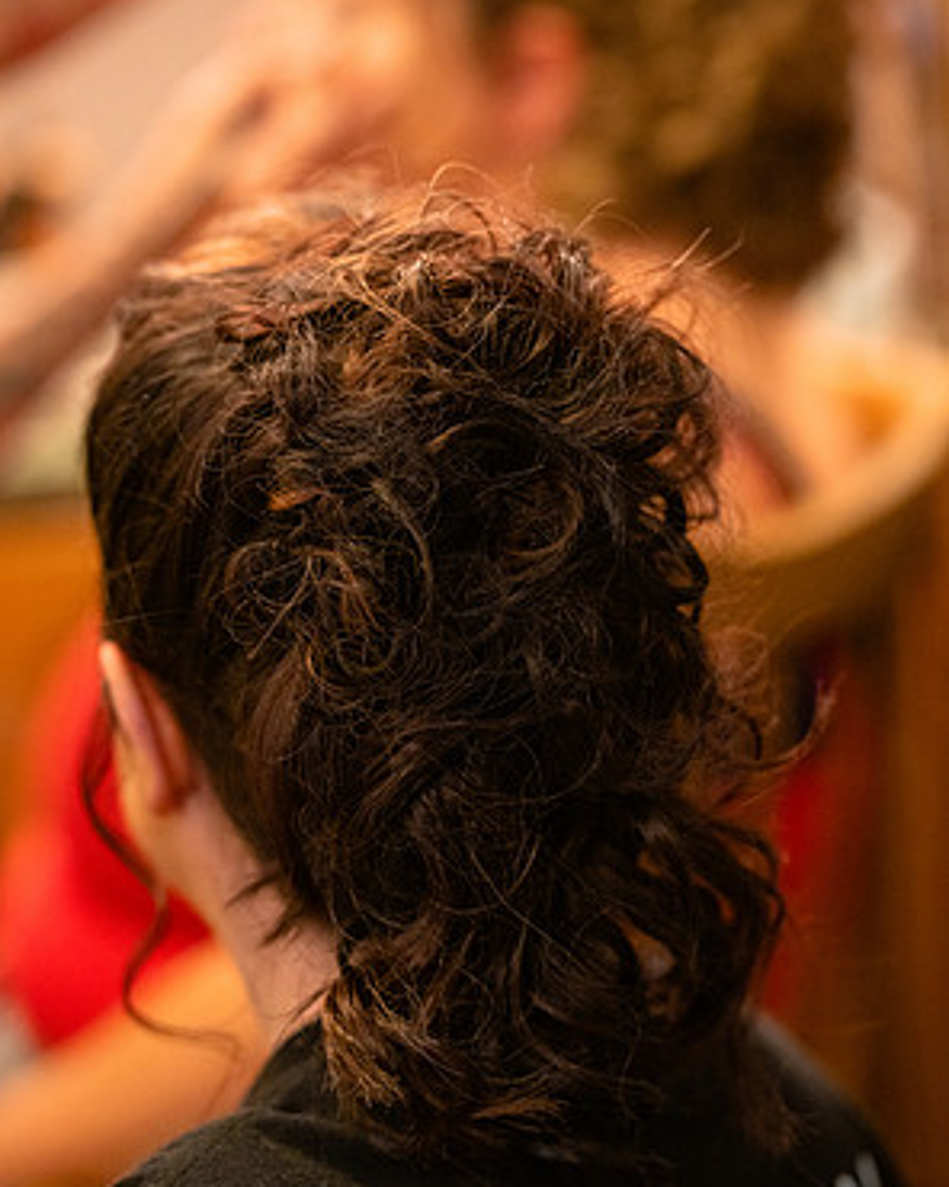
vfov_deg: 16.0
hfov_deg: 12.9
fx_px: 4213
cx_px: 474
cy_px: 558
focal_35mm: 120
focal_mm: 105
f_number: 2.8
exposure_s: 1/200
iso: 3200
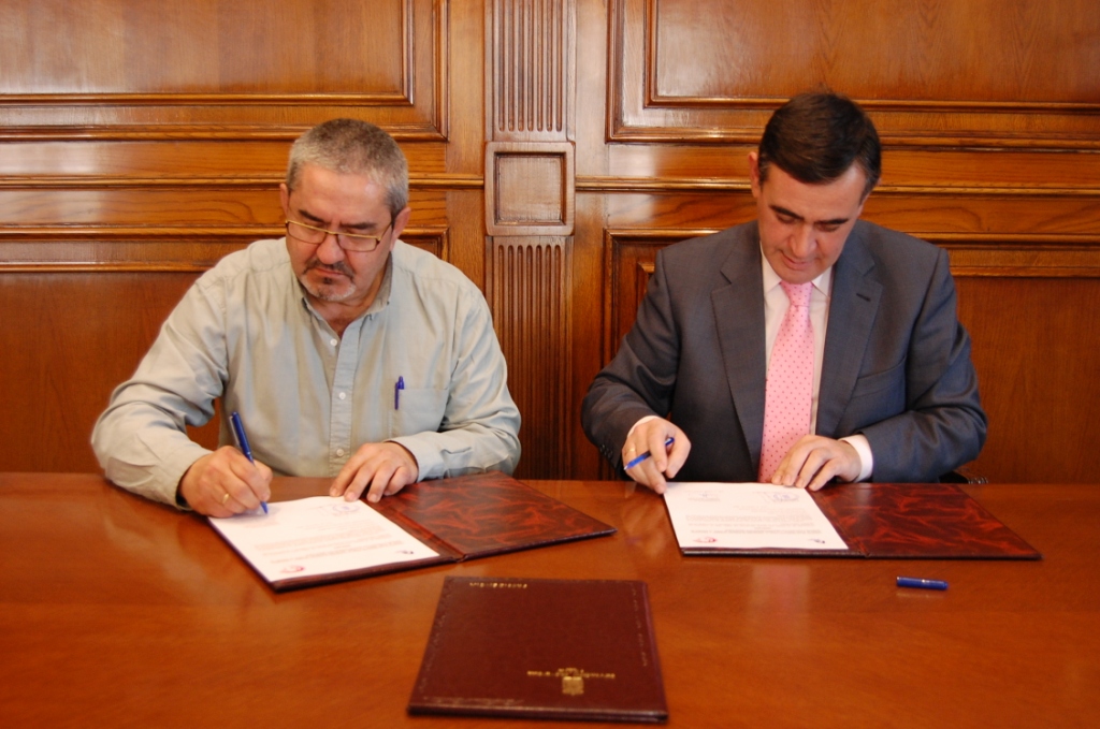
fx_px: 1190
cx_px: 550
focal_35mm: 39
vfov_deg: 34.1
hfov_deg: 49.6
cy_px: 364
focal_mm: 26
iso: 800
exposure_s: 1/25
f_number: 4
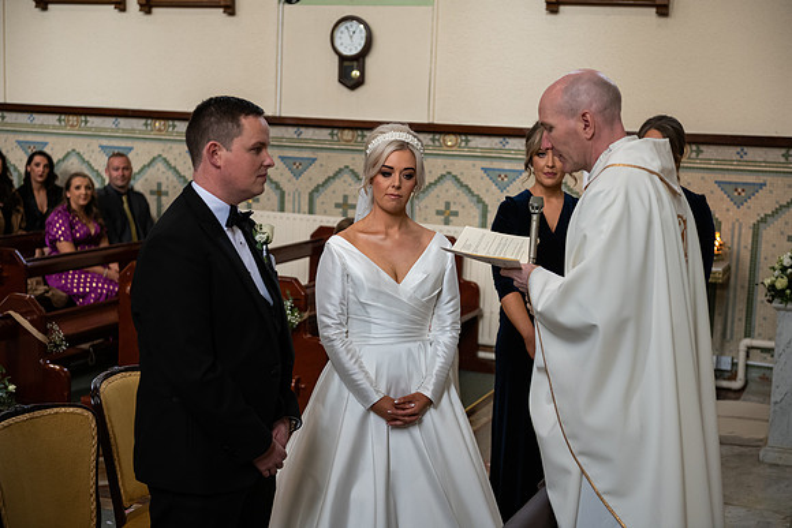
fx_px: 1232
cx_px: 396
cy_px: 264
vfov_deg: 24.2
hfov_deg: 35.6
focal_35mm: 56
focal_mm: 56
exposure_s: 1/400
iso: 1000
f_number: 3.5
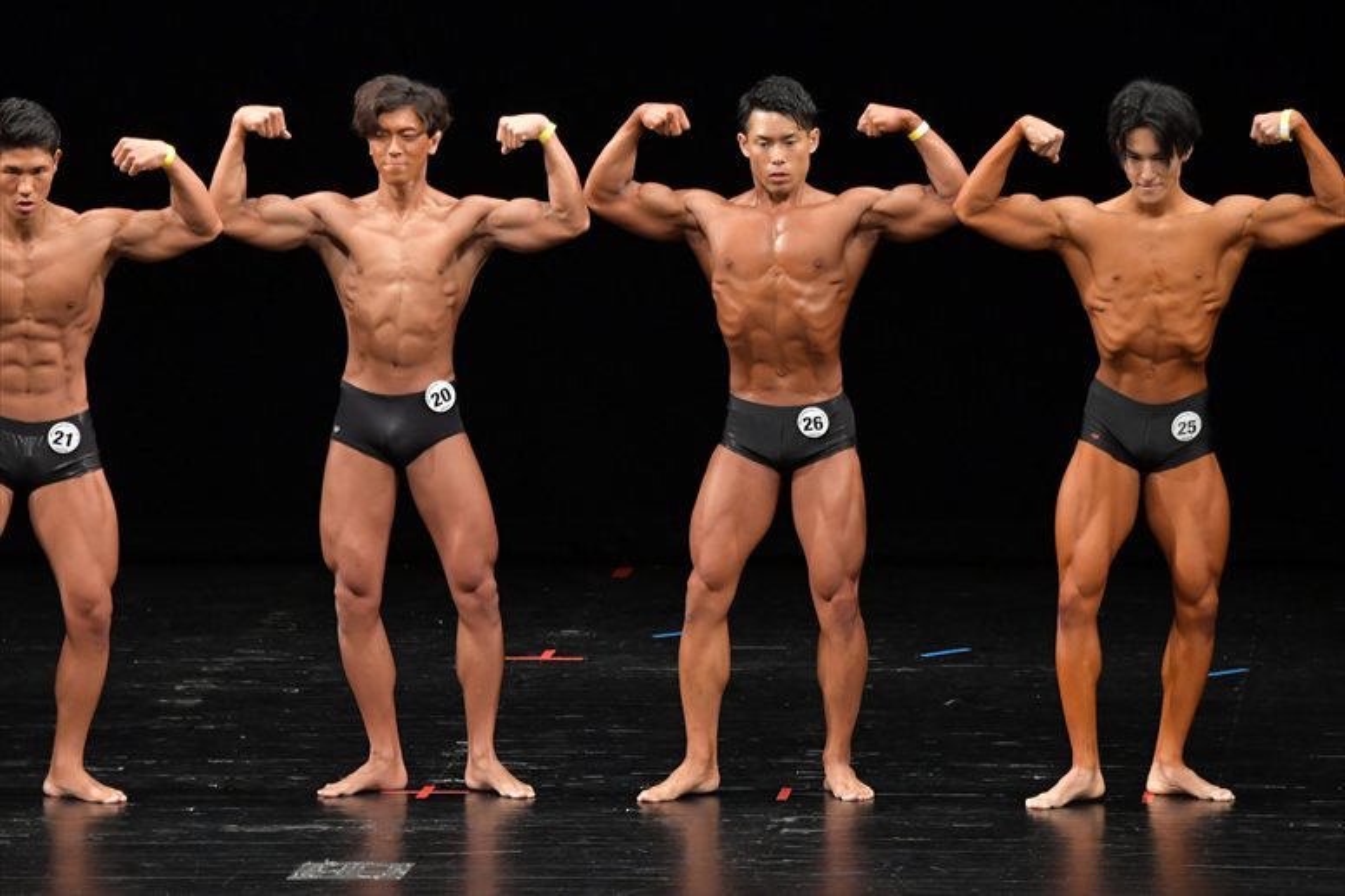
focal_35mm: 255
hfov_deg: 8.1
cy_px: 448
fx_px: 9523
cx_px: 672
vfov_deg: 5.4
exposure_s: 1/400
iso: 3200
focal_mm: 170
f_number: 5.6
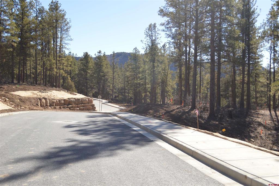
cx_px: 140
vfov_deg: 34.1
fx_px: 302
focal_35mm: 39
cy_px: 93
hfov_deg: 49.6
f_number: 6.3
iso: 100
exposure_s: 1/200
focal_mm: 26
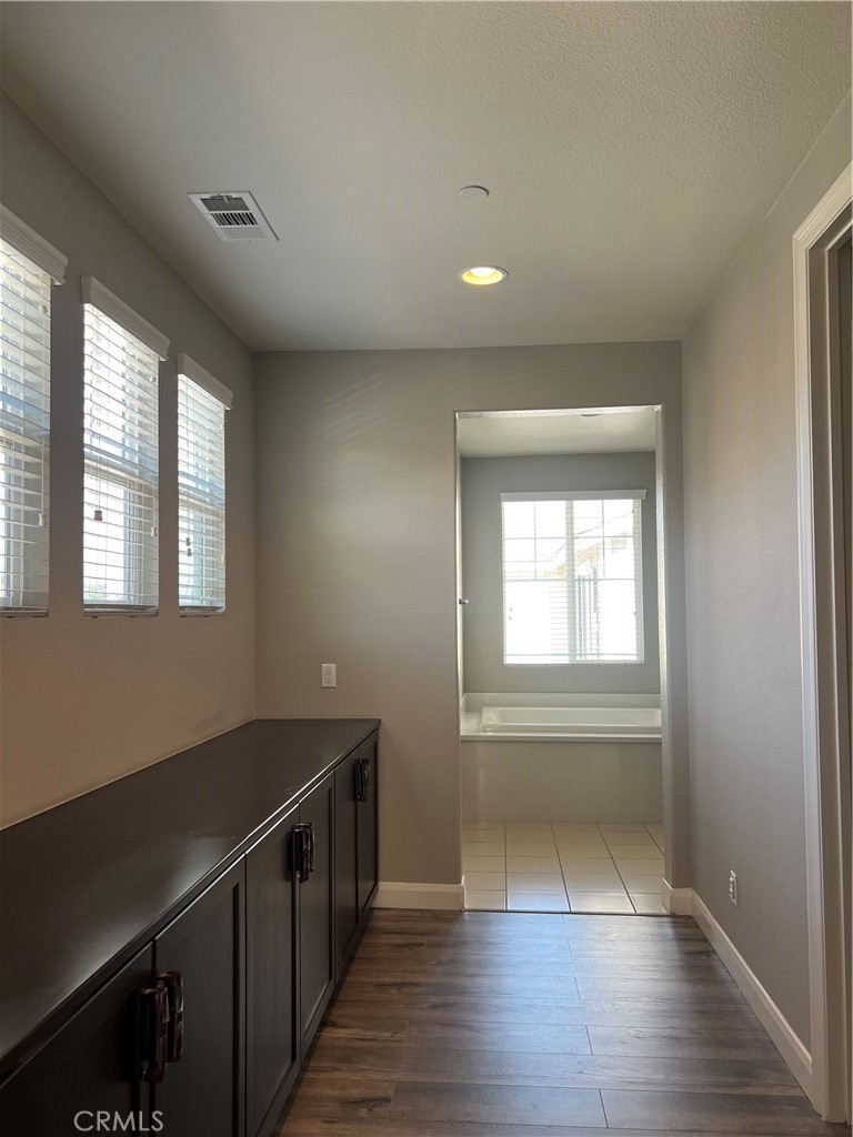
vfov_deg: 67.3
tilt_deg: +0.7
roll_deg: +0.0
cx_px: 426
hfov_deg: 53.1
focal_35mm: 26
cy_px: 568
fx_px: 854
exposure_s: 1/120
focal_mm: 5.7
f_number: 1.5
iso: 80
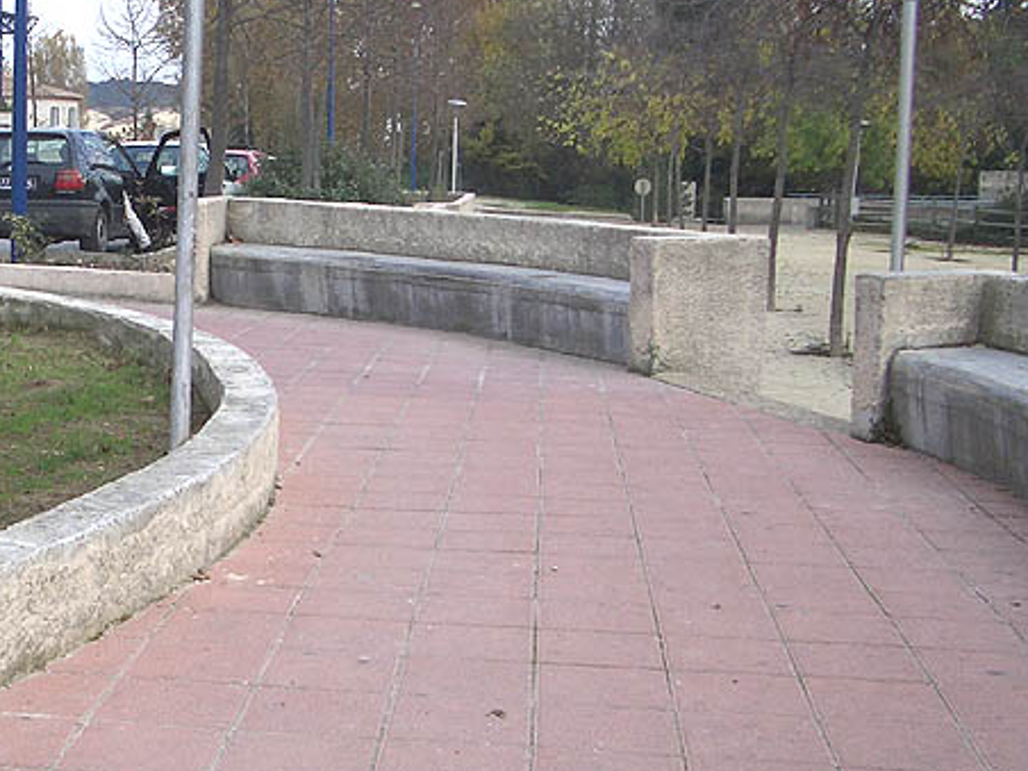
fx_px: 1841
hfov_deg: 30.4
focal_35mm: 62
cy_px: 430
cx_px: 193
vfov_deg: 23.6
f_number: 2.6
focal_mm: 5.8
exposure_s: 1/250
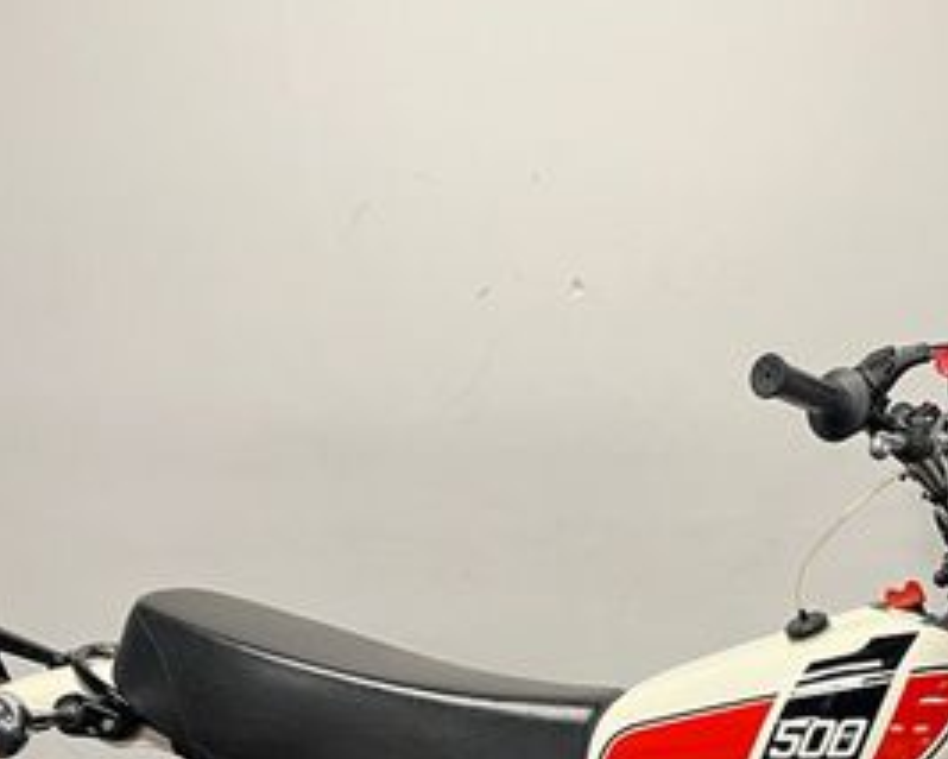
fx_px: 1712
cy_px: 823
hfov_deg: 30.4
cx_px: 727
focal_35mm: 61
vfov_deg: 23.5
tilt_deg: -15.4
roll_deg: +0.2
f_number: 1.6
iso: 64
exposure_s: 1/50
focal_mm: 5.1
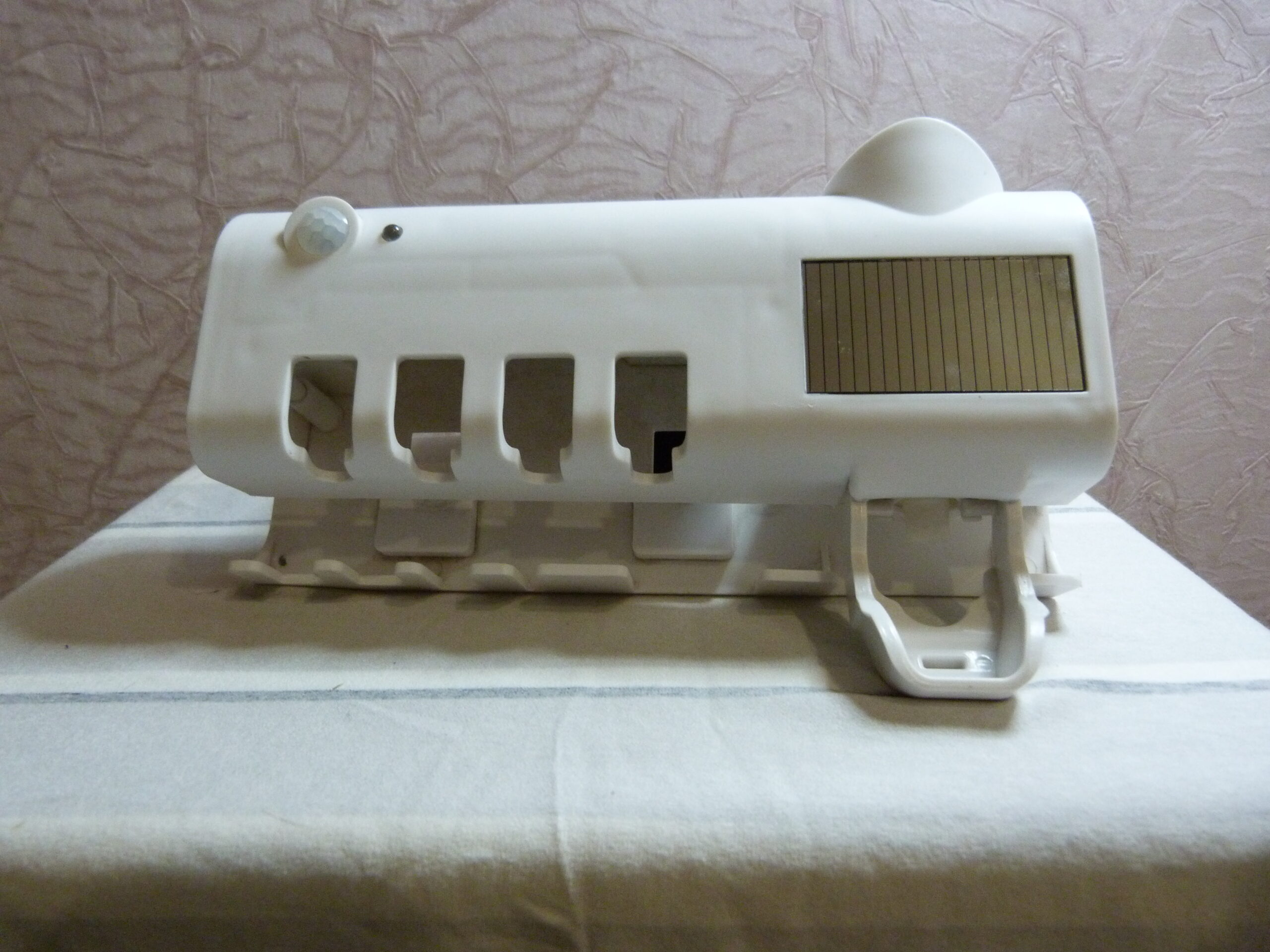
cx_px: 635
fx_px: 917
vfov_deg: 54.9
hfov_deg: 69.4
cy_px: 476
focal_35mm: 25
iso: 400
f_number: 2.8
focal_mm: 4.5
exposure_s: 1/50
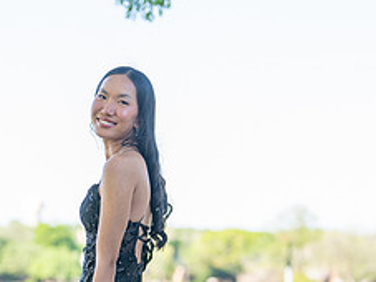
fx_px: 1433
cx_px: 113
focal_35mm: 132
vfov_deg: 11.0
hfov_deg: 14.9
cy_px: 338
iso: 160
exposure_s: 1/1000
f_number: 1.8
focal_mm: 50
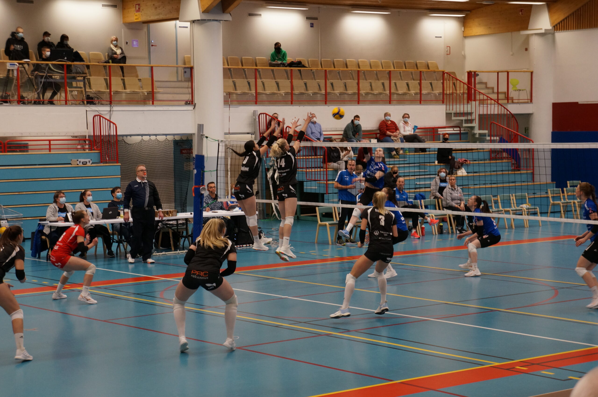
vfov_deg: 16.5
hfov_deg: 24.6
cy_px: 198
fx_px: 1369
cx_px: 299
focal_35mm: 82
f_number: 5.6
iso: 1000
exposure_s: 1/160
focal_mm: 55
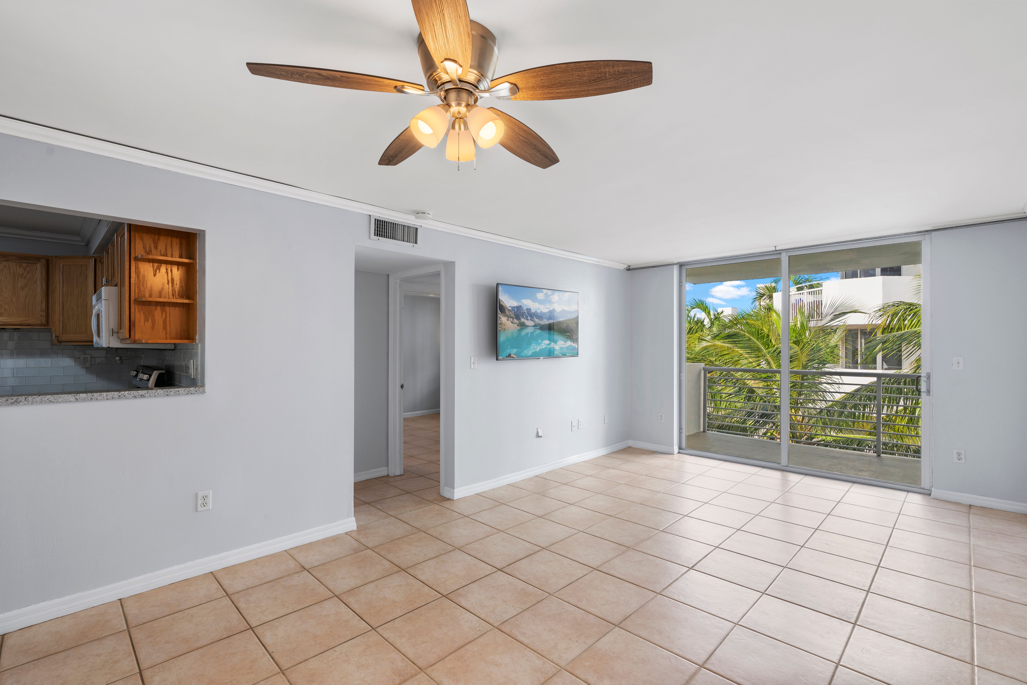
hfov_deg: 96.7
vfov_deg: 73.7
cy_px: 342
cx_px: 514
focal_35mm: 16
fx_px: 456
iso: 100
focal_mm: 16
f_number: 9
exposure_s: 1/2
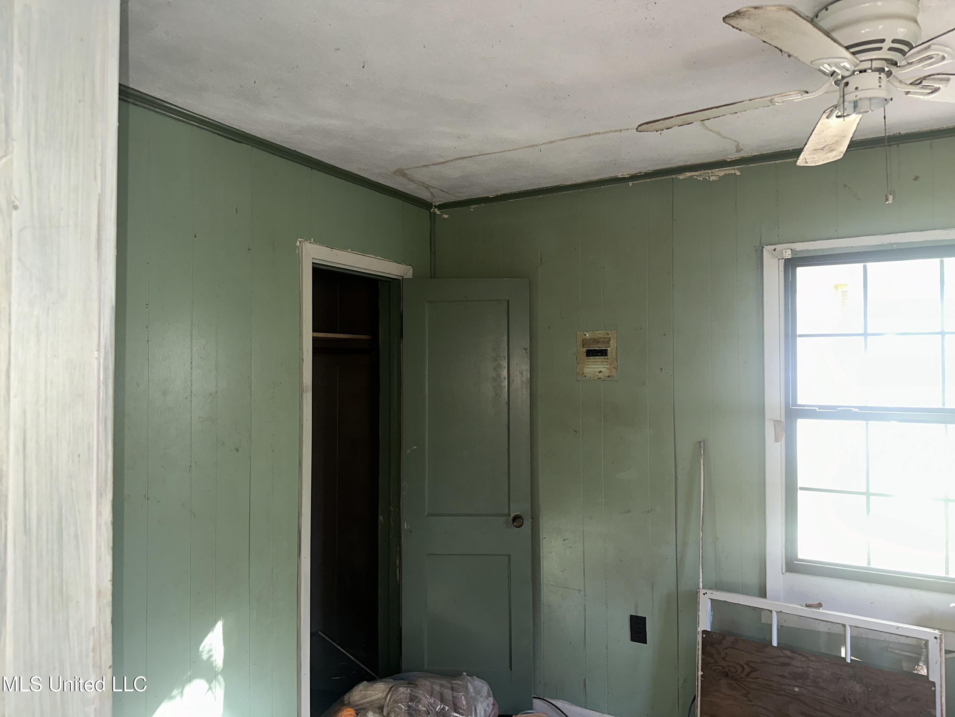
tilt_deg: +1.6
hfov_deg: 71.6
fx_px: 662
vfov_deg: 56.8
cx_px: 478
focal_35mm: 24
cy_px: 358
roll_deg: +1.1
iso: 100
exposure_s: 1/17
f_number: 1.78
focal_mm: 6.86
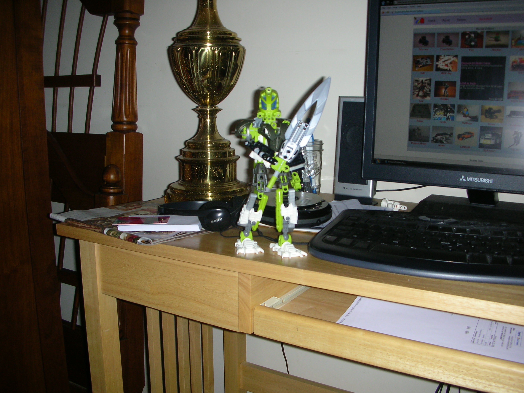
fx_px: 530
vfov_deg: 40.7
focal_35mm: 35
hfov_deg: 52.6
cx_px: 262
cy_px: 196
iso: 50
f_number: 3
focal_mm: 5.8
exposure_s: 1/60.1
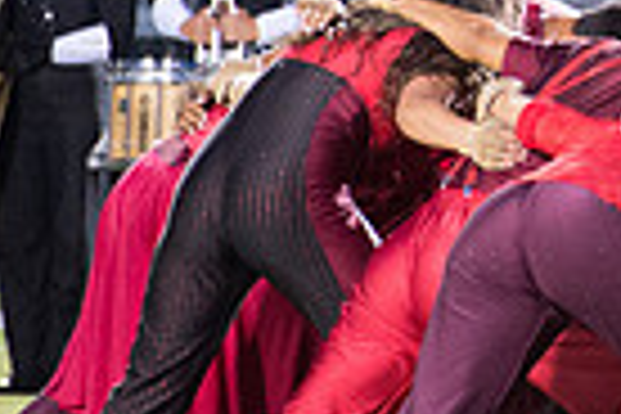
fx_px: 15938
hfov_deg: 2.2
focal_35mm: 924
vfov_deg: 1.5
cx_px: 1220
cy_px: -252
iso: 12800
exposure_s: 1/125
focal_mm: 220
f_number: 5.3
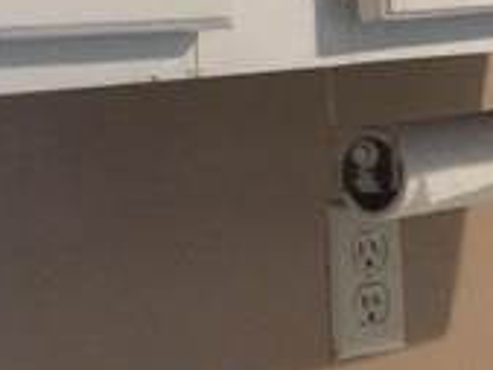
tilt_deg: -4.7
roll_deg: +0.5
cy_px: 172
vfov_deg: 8.4
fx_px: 2508
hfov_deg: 9.6
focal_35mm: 176
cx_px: 1295
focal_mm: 4.15
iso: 64
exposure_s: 1/15
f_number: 2.2
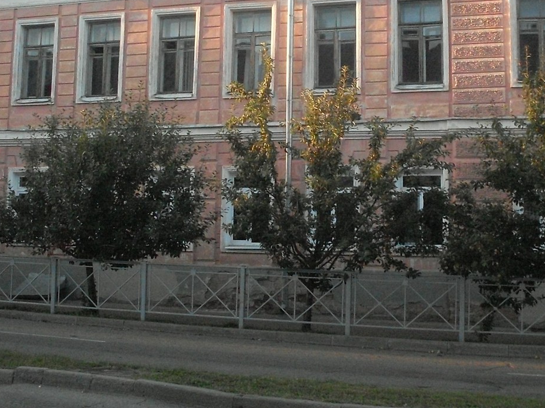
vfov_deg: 24.6
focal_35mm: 59
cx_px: 314
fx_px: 929
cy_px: 121
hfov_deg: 32.6
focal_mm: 6.3
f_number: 8.4
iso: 400
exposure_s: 1/90
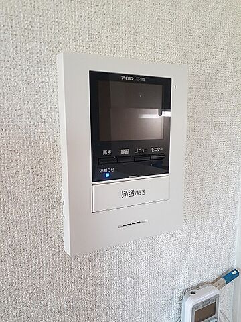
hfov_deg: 51.4
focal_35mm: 27
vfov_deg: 65.3
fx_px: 251
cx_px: 120
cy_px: 161
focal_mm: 3.6
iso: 200
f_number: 1.9
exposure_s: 1/50
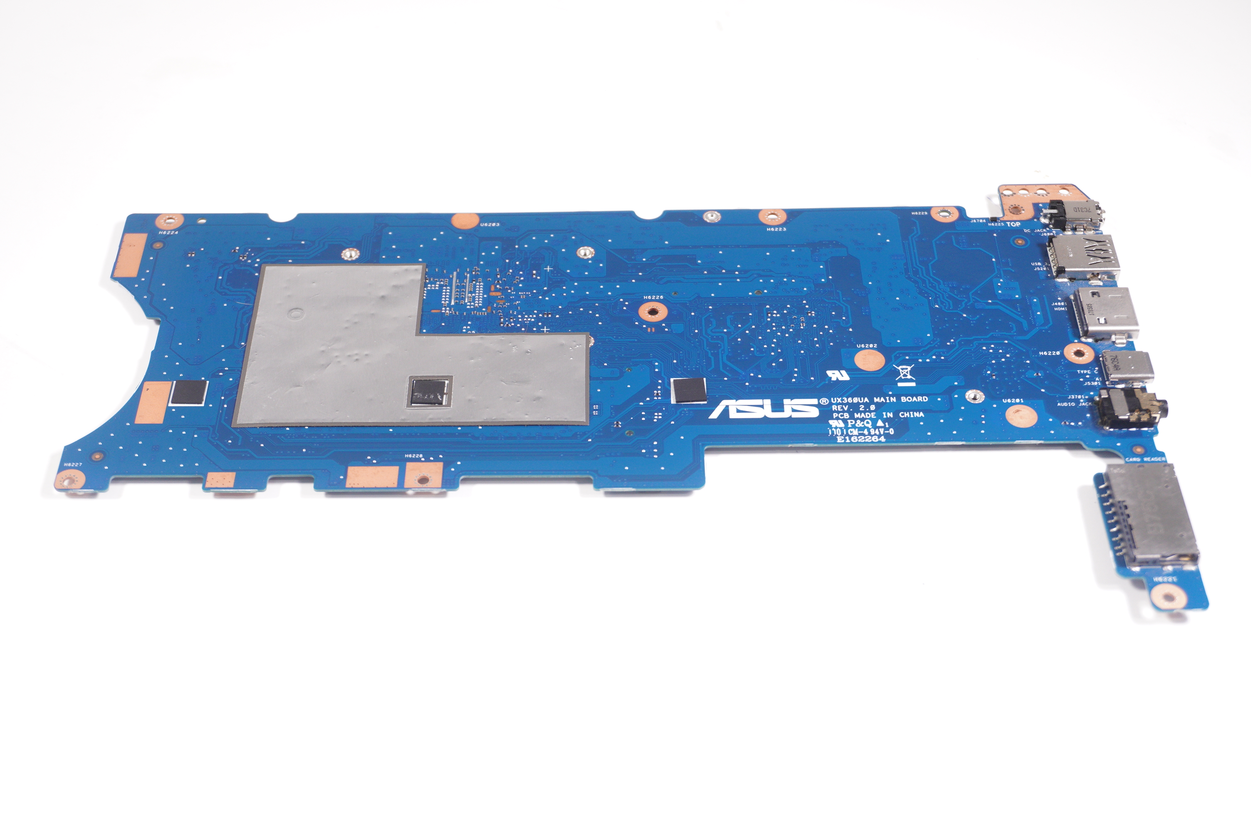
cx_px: 626
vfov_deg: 26.4
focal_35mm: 51
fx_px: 1771
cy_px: 416
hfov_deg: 38.9
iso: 640
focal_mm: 34
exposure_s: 1/125
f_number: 5.6
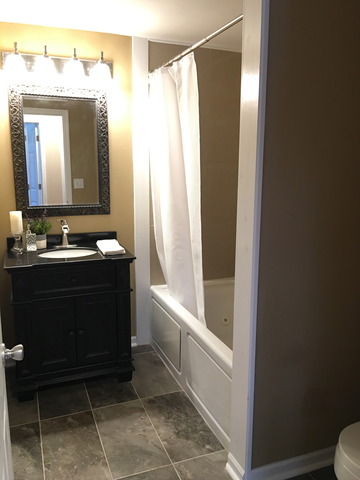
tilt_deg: -10.2
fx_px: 402
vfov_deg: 61.7
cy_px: 240
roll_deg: -0.6
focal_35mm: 29
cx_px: 180
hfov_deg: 48.2
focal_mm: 4.15
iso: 64
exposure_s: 1/15
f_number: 2.2
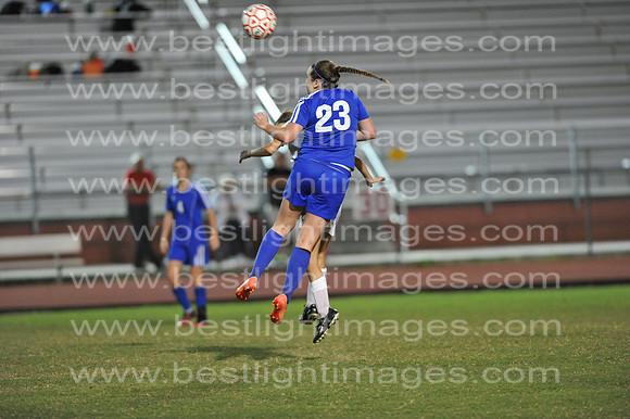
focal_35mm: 300
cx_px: 315
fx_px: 5247
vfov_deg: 4.6
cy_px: 210
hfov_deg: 6.9
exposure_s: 1/400
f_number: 3.2
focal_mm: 300
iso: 5000
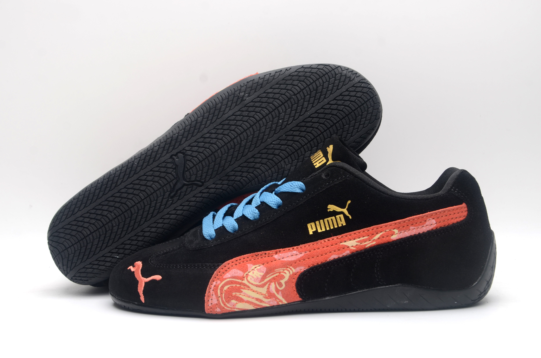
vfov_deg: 20.1
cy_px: 179
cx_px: 270
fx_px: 1012
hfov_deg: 29.9
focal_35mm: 68
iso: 100
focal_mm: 45
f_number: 8
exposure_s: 1/125
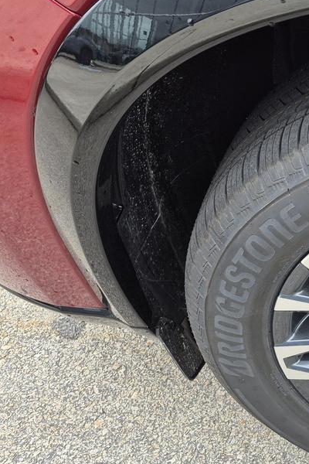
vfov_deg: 38.6
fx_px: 657
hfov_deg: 21.6
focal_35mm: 51
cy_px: 292
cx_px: 480
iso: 50
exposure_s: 1/180
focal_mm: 5.4
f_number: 1.8
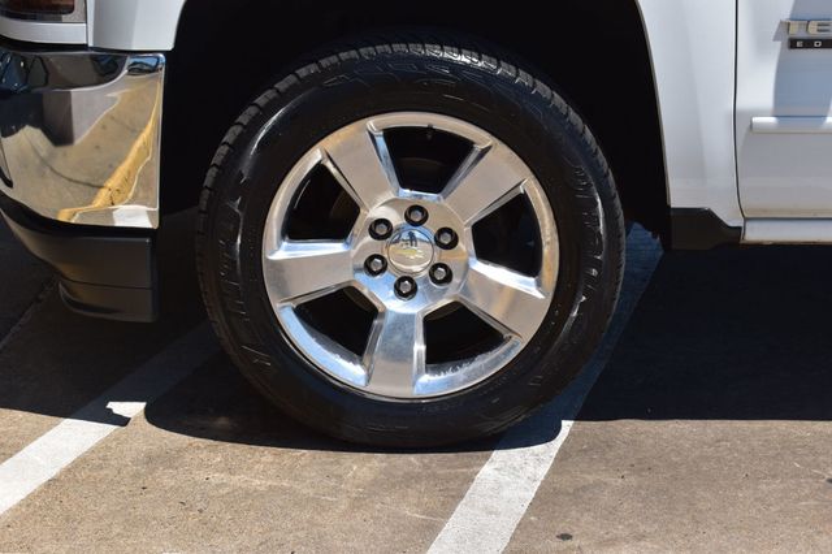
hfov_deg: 31.9
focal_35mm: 63
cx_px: 416
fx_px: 1455
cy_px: 277
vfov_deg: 21.5
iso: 280
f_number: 11
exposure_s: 1/500
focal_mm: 42
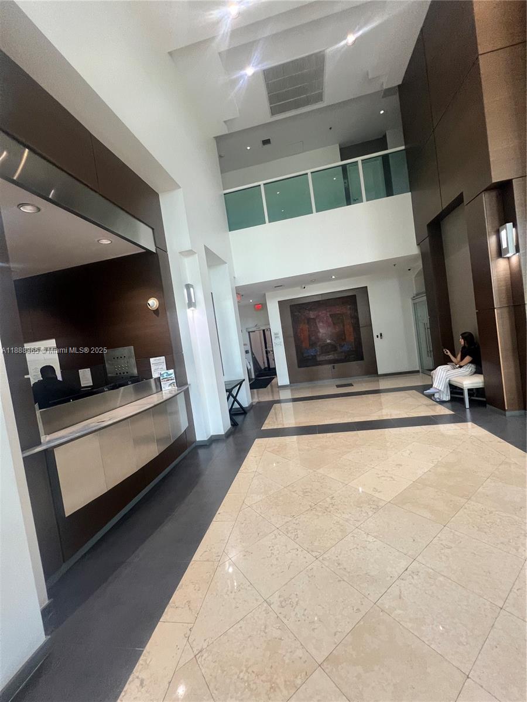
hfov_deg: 89.9
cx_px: 264
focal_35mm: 13
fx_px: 264
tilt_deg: -2.0
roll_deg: +6.0
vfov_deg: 106.2
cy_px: 351
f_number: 1.8
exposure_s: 1/120
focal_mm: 1.57
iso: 160
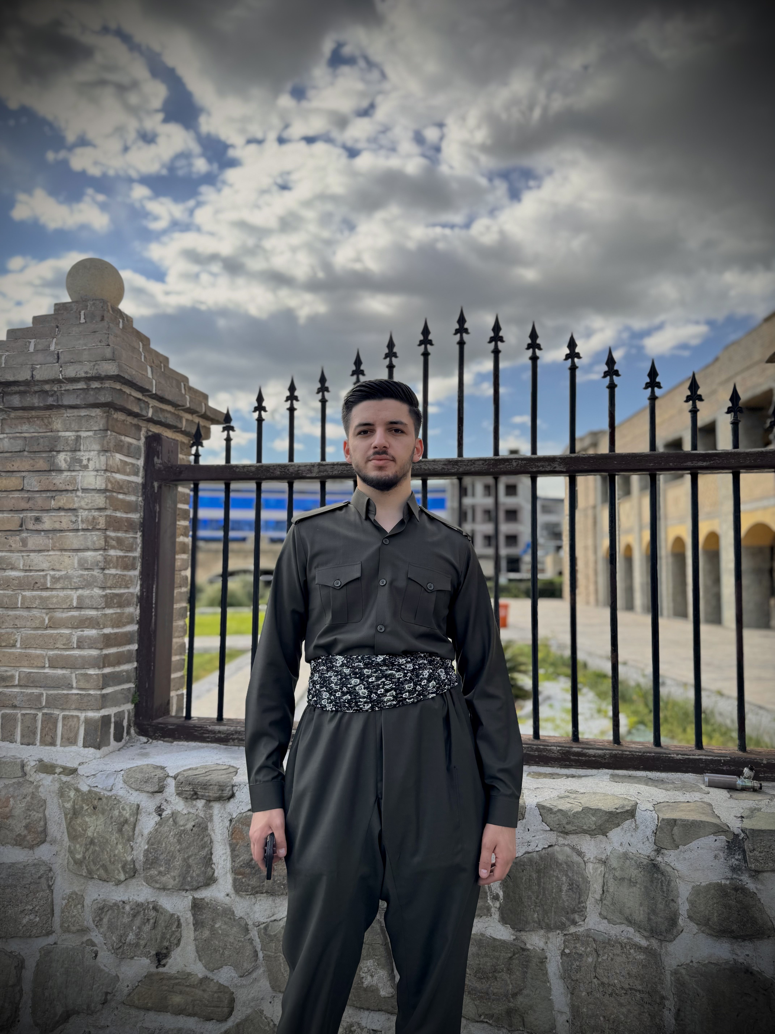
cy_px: 517
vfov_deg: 71.6
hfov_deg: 56.8
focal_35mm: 24
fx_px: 716
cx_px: 388
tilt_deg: +4.5
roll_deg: -1.6
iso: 80
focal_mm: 6.76
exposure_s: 1/1193
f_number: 1.78
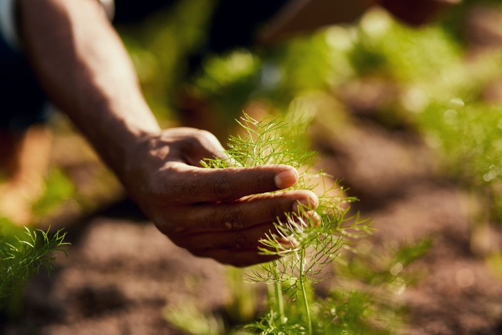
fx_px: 1185
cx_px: 251
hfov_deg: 23.9
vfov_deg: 16.1
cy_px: 168
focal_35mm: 85
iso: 64
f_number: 2.2
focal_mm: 85
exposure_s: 1/1000
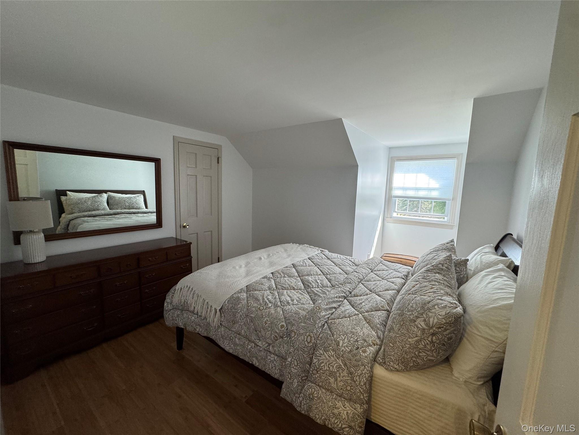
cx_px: 290
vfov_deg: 85.7
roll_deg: -2.6
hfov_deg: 102.1
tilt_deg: -8.1
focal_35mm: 14
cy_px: 218
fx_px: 234
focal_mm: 2.22
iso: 200
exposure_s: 1/120
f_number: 2.2
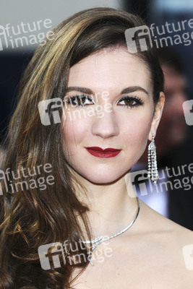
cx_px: 96
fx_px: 1205
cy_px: 144
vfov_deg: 13.7
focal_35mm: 150
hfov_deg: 9.2
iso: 320
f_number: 4.5
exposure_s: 1/200
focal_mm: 100
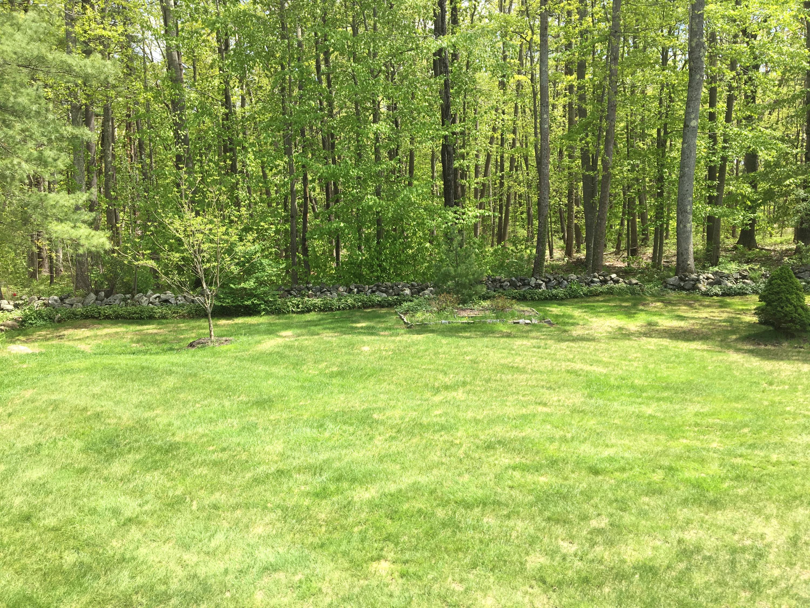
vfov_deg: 48.2
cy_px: 304
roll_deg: +2.2
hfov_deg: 61.7
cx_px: 405
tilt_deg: -4.2
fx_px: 679
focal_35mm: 29
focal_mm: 4.15
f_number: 2.2
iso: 25
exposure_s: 1/499
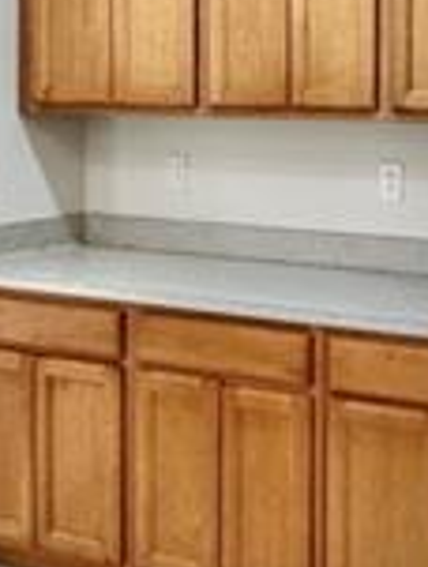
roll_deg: -0.1
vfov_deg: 26.9
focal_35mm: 71
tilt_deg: -2.9
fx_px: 1166
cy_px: 120
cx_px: 466
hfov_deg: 19.9
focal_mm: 2.22
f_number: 2.2
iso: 250
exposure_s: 1/120
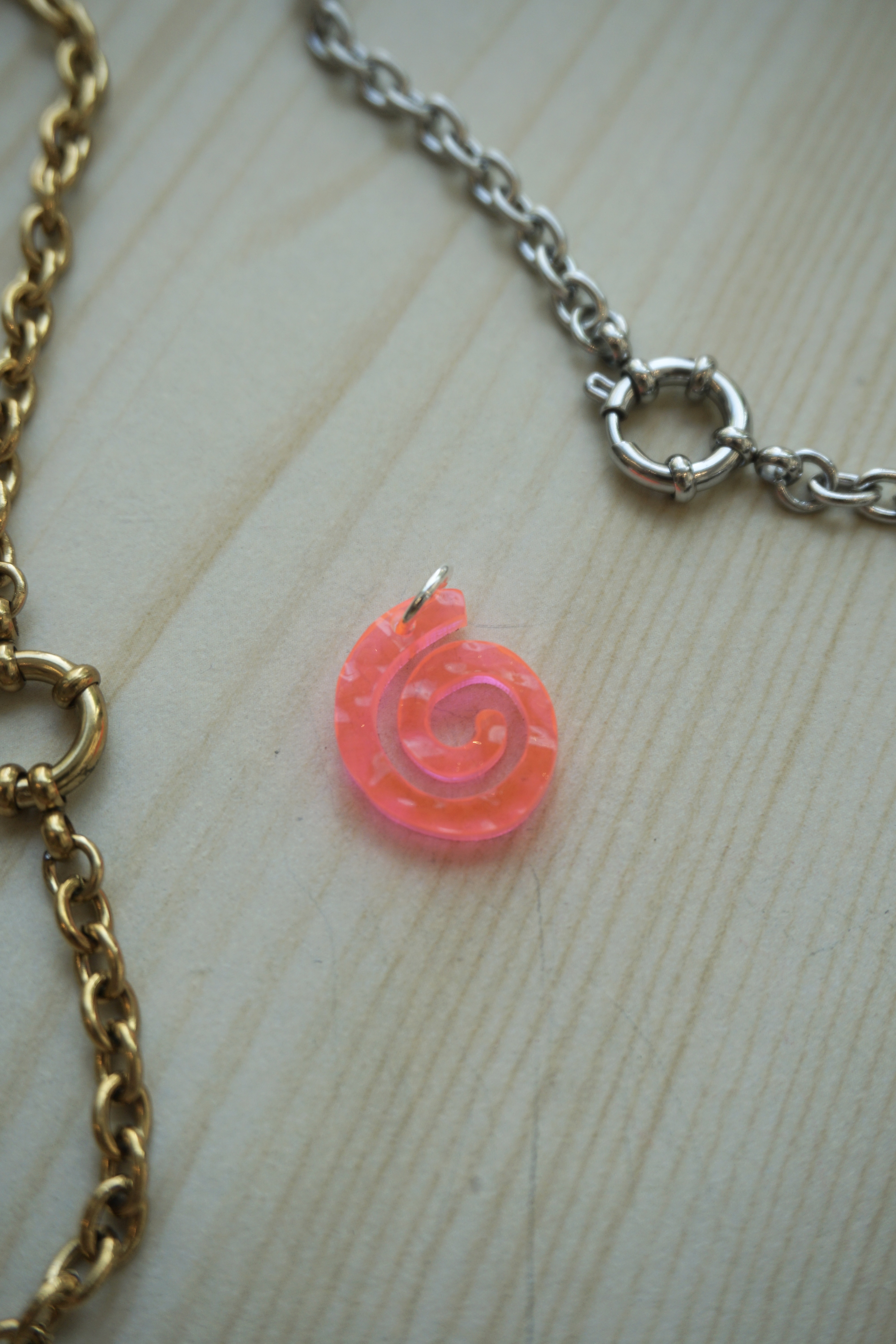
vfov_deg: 47.9
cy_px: 672
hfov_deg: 33.0
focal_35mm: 40
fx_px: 1512
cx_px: 448
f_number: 4.5
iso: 125
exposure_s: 1/160
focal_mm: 27
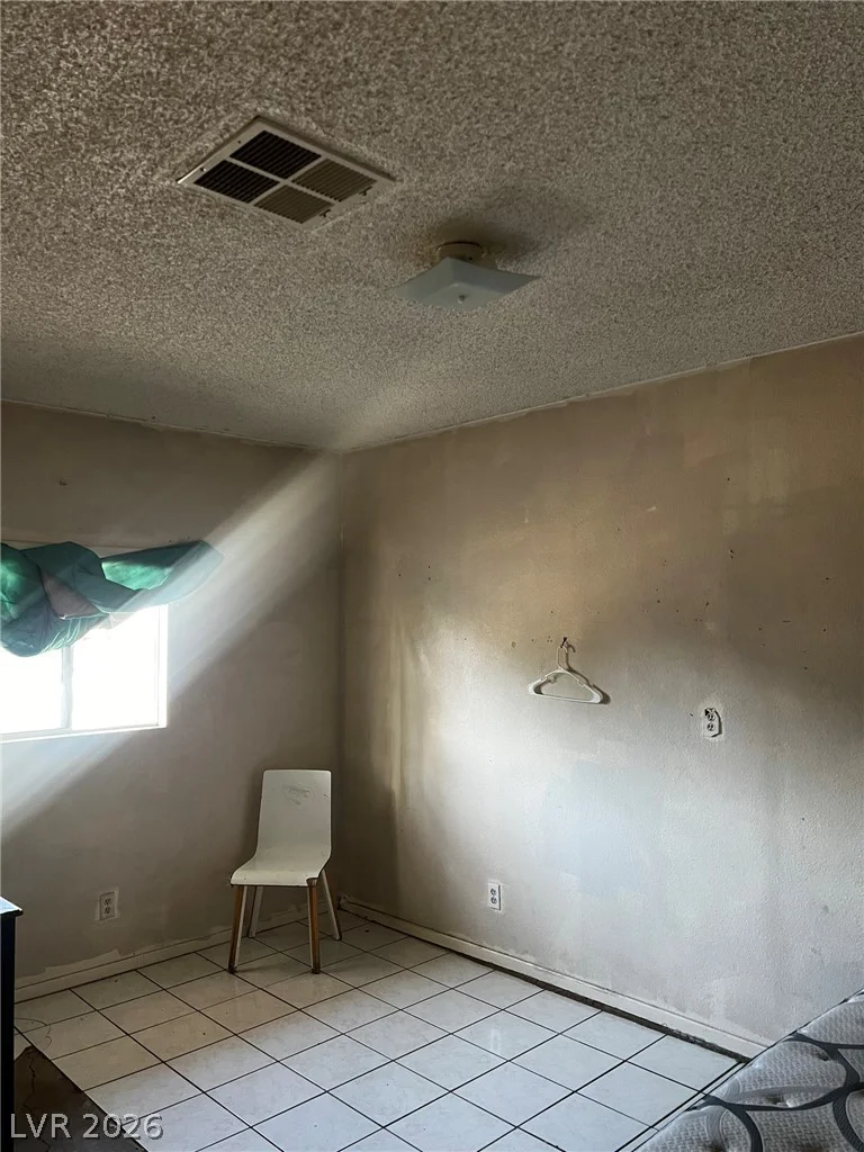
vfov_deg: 67.3
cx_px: 432
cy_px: 576
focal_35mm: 26
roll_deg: +0.5
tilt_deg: +3.9
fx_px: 865
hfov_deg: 53.1
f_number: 1.5
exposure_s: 1/60
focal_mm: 5.7
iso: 160
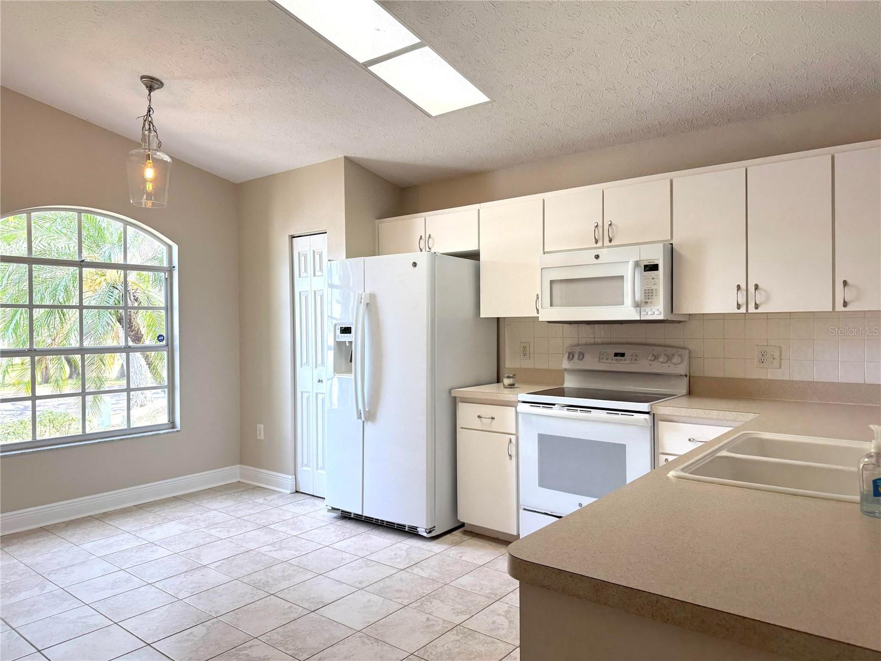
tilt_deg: -0.3
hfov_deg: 71.6
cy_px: 330
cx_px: 440
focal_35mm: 24
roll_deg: +0.4
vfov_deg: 56.8
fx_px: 611
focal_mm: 6.76
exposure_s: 1/120
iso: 100
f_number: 1.78
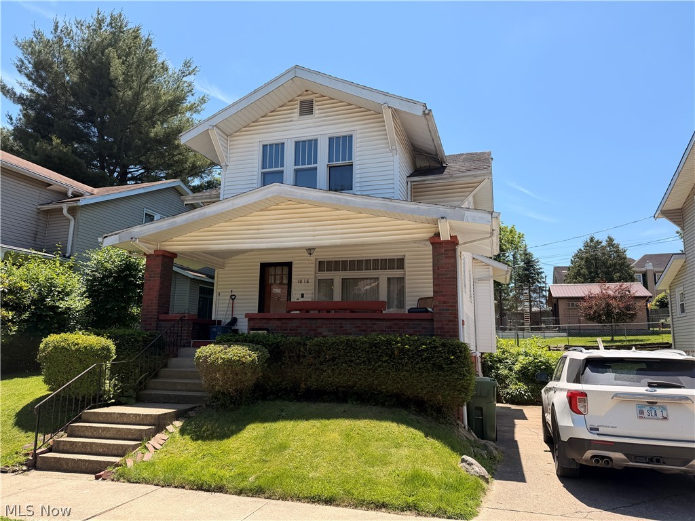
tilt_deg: +10.0
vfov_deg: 56.8
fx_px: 482
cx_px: 348
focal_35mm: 24
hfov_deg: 71.6
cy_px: 260
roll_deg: -1.4
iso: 80
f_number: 1.78
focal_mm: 6.76
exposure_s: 1/3279
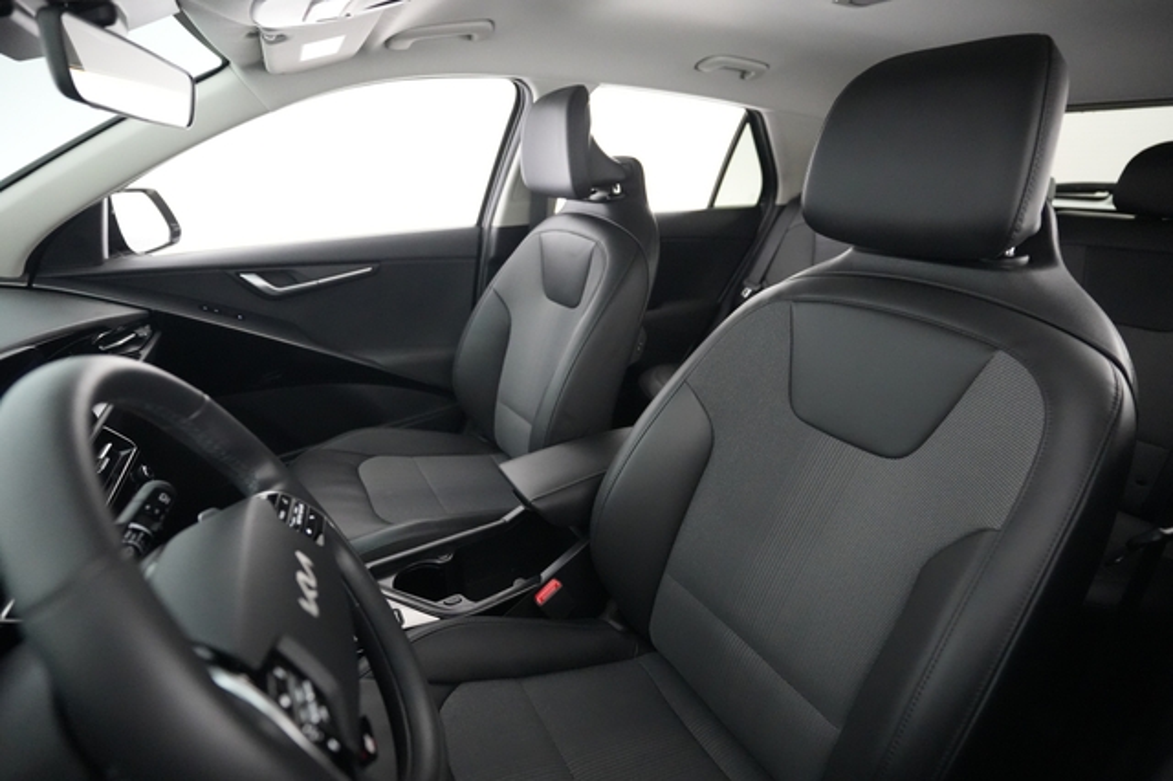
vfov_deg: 70.4
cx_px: 586
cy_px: 390
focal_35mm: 17
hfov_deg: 93.3
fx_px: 554
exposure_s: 1/100
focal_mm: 17
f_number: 2.8
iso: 12800
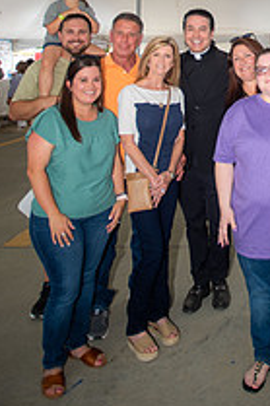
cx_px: 279
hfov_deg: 28.9
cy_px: 14
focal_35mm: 43
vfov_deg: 40.6
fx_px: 485
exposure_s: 1/60
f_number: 2.8
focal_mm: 20
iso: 100
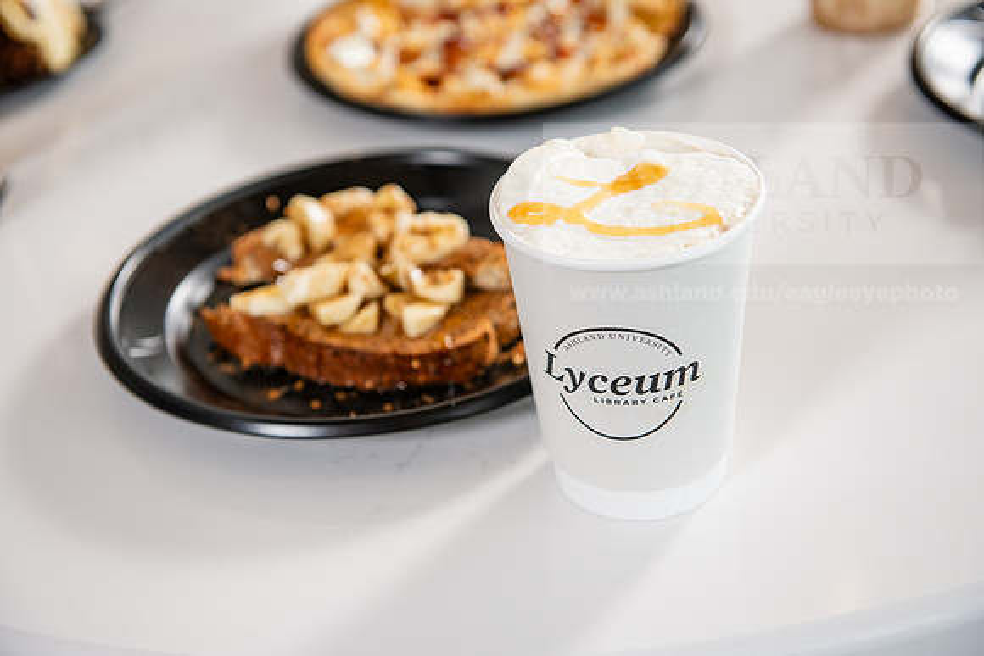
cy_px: 328
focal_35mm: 60
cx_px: 492
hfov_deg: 33.4
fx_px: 1640
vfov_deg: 22.6
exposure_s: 1/200
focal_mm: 60
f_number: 4
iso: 400
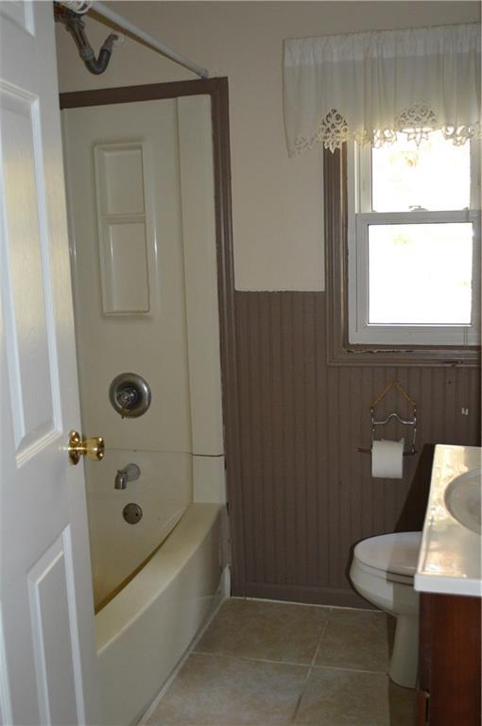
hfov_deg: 36.8
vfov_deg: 53.2
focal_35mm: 36
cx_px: 241
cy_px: 363
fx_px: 725
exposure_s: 1/60
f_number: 4
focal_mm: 24
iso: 1600
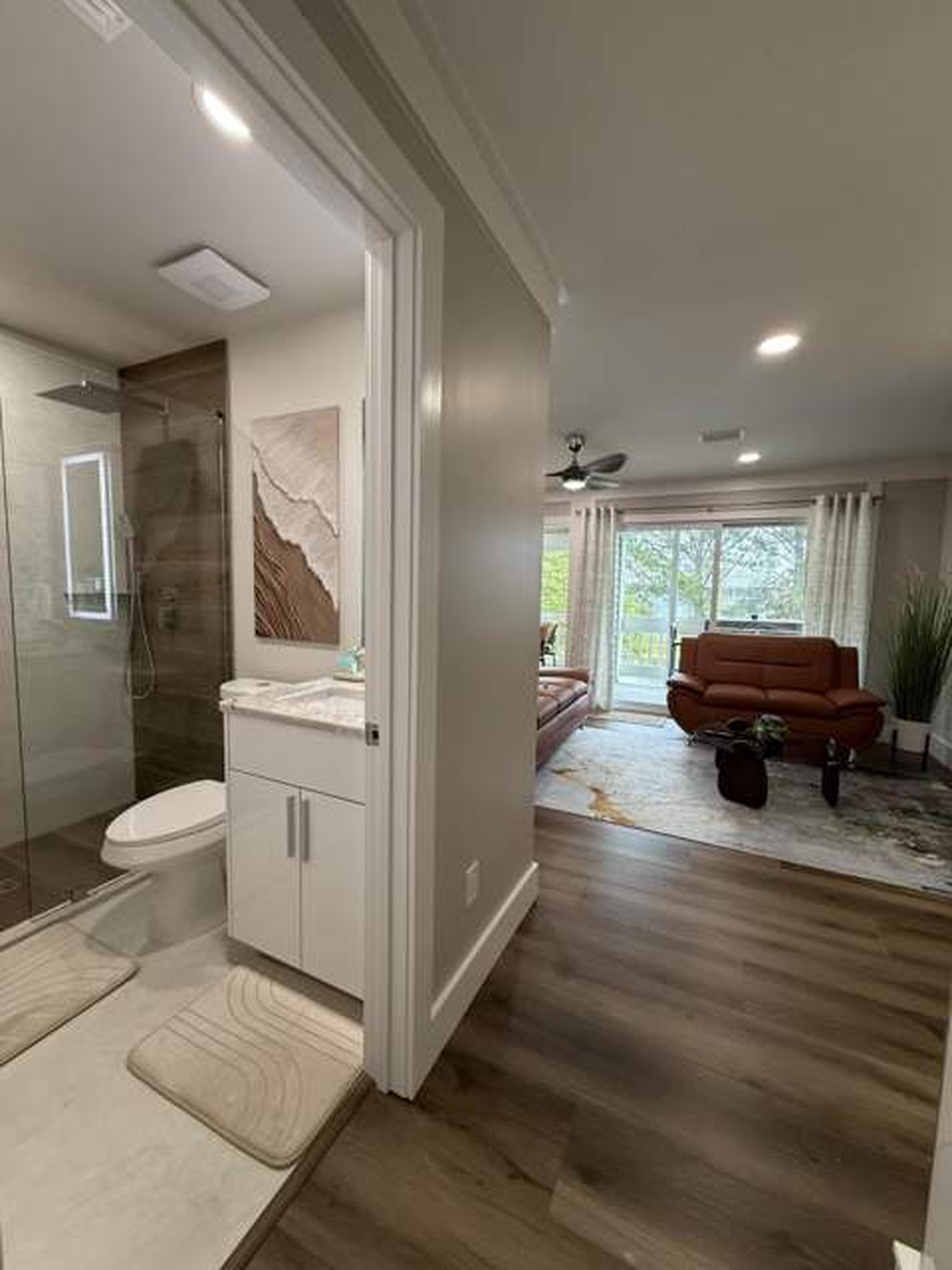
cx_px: 476
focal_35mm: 14
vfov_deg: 102.1
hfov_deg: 85.7
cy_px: 635
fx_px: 513
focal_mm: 2.22
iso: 160
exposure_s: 1/120
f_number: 2.2
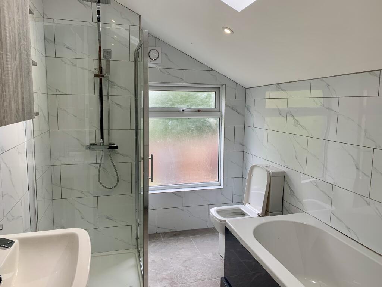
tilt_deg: -9.2
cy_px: 144
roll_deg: -1.4
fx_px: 287
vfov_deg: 53.1
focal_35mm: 26
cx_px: 191
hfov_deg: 67.3
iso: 25
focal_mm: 4.25
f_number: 1.8
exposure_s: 1/122
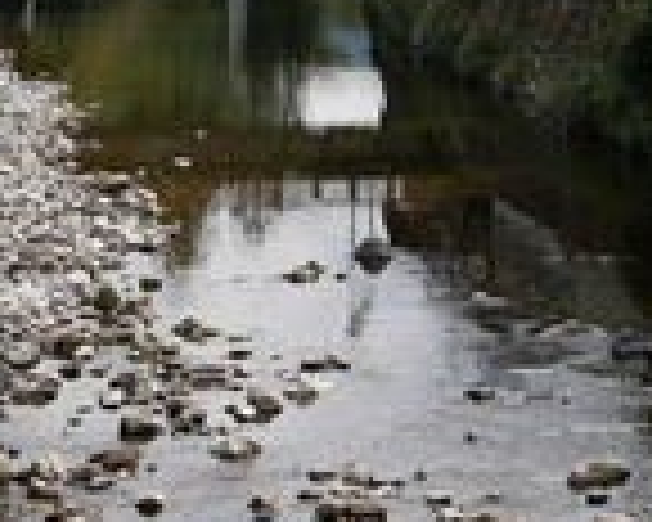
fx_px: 2335
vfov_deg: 12.0
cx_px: 769
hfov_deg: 15.4
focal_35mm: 121
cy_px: -344
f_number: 6.3
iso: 200
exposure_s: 1/320
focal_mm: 15
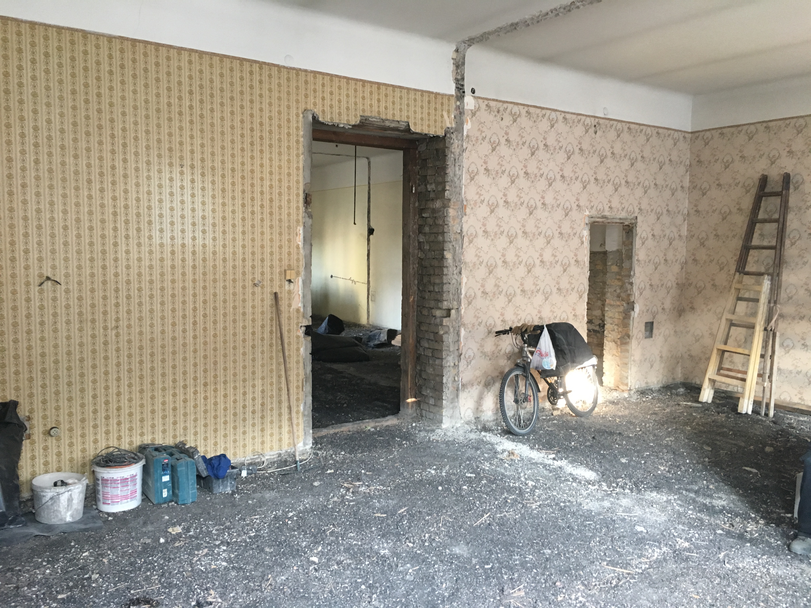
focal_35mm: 29
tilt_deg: -5.1
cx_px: 406
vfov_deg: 48.2
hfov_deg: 61.7
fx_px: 679
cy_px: 304
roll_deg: -1.3
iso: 160
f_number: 2.2
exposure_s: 1/33
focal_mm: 4.15
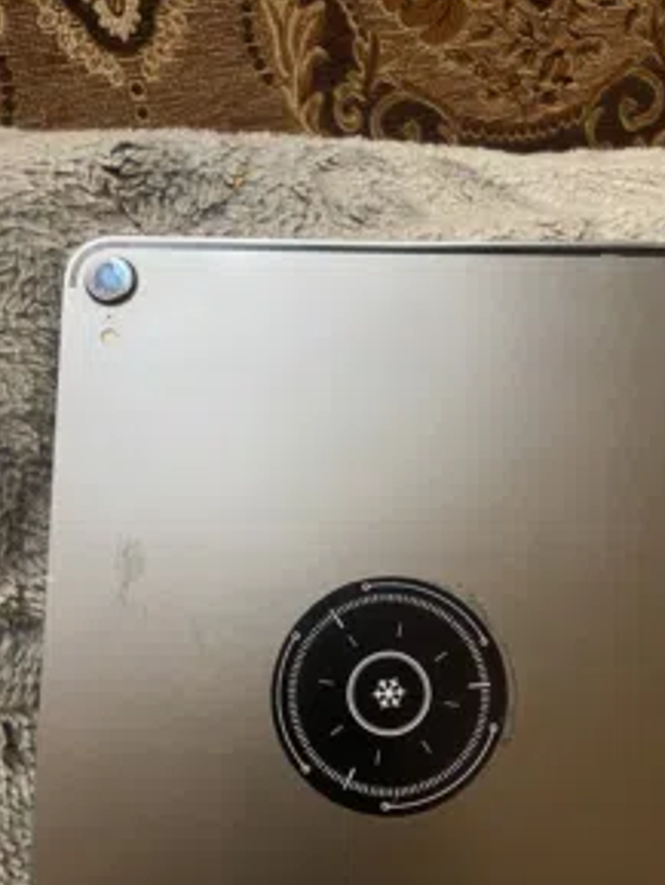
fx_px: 921
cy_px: 594
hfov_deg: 39.6
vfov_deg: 50.4
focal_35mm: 36
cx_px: 374
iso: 500
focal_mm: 4.25
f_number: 1.8
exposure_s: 1/25
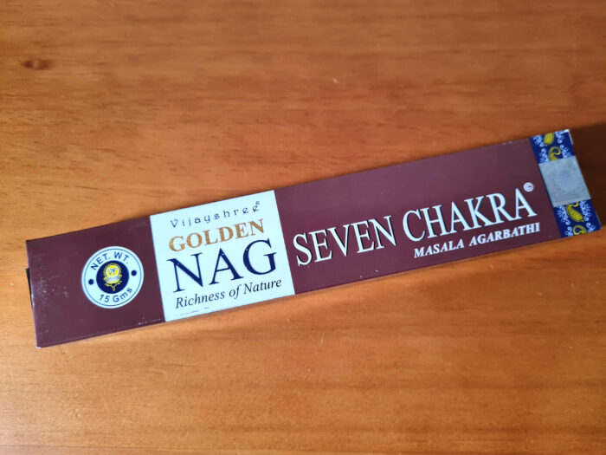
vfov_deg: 53.1
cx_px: 303
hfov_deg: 67.3
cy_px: 228
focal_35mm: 26
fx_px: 455
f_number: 1.8
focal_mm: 5.4
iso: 320
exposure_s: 1/40
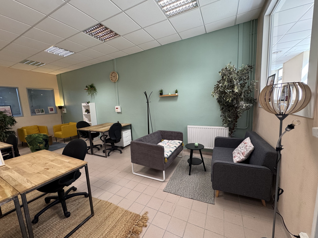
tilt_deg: -6.4
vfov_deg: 85.7
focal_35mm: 14
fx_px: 129
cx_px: 159
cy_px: 119
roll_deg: +3.5
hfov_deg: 102.1
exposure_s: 1/100
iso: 250
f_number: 2.2
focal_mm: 2.22
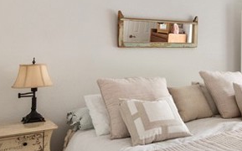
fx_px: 310
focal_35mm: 47
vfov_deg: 27.2
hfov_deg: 35.2
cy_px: 54
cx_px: 279
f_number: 8
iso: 1250
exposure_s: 1/125
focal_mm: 13
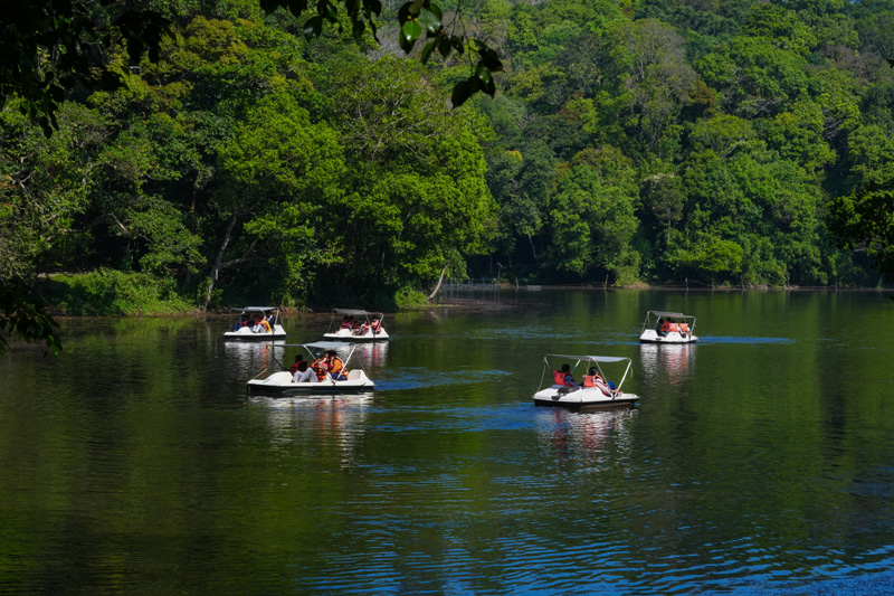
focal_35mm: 85
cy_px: 298
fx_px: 2110
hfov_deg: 23.9
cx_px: 447
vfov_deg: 16.1
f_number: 16
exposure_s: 1/250
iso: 500
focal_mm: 85
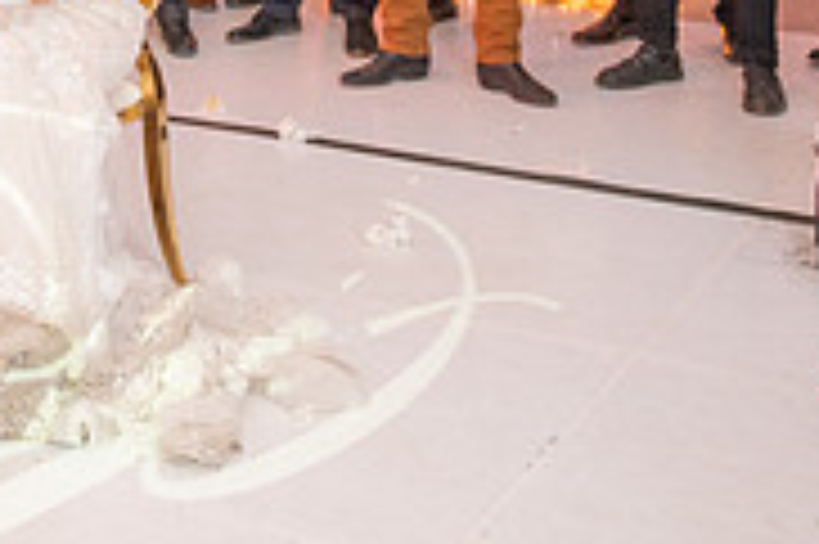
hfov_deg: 22.8
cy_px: -241
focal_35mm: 86
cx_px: 27
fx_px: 1955
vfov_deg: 14.9
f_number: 2.8
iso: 1000
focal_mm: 27
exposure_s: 1/160
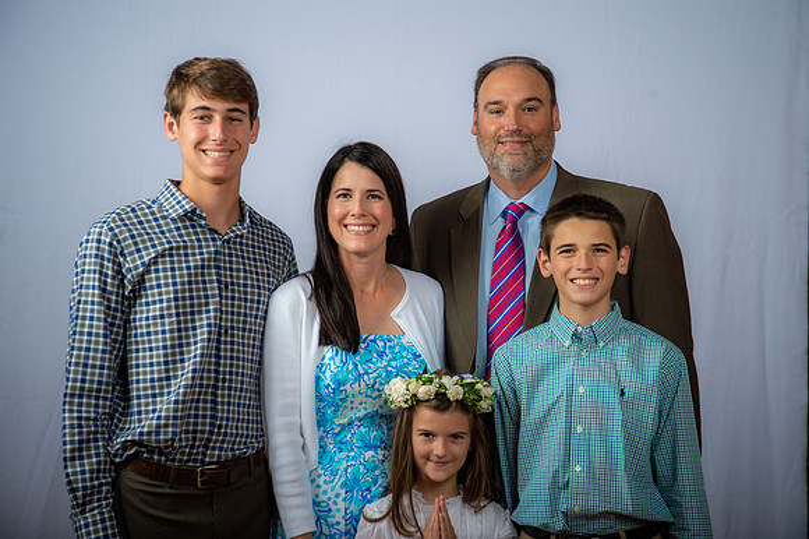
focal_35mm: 66
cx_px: 404
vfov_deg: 20.6
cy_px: 270
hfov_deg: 30.5
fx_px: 1482
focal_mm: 66
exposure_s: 1/200
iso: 250
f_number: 6.3
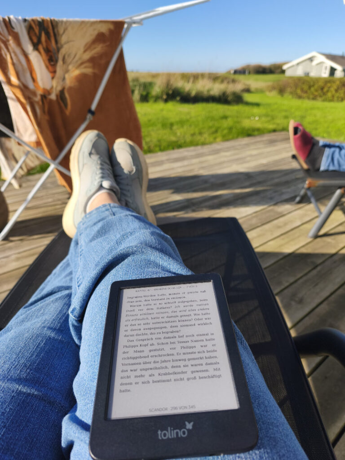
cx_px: 172
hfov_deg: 58.9
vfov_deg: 73.9
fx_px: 306
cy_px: 230
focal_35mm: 23
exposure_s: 1/830
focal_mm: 6.2
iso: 50
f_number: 1.6
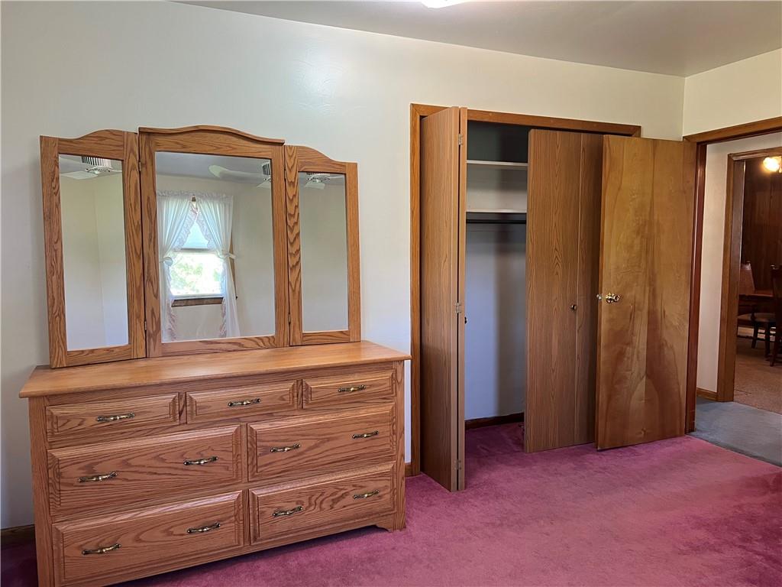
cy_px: 294
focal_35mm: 26
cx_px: 391
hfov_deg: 67.3
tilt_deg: -4.6
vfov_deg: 53.1
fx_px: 587
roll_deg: +0.3
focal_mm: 5.7
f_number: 1.5
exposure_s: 1/60
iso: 80
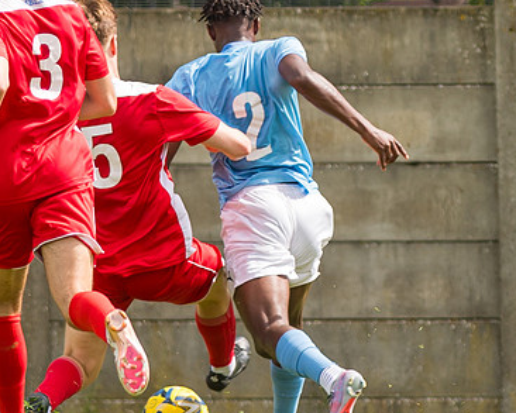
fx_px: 21890
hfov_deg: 1.4
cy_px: 210
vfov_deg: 1.1
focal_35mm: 1433
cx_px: 314
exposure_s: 1/1600
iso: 100
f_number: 2.8
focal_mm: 300
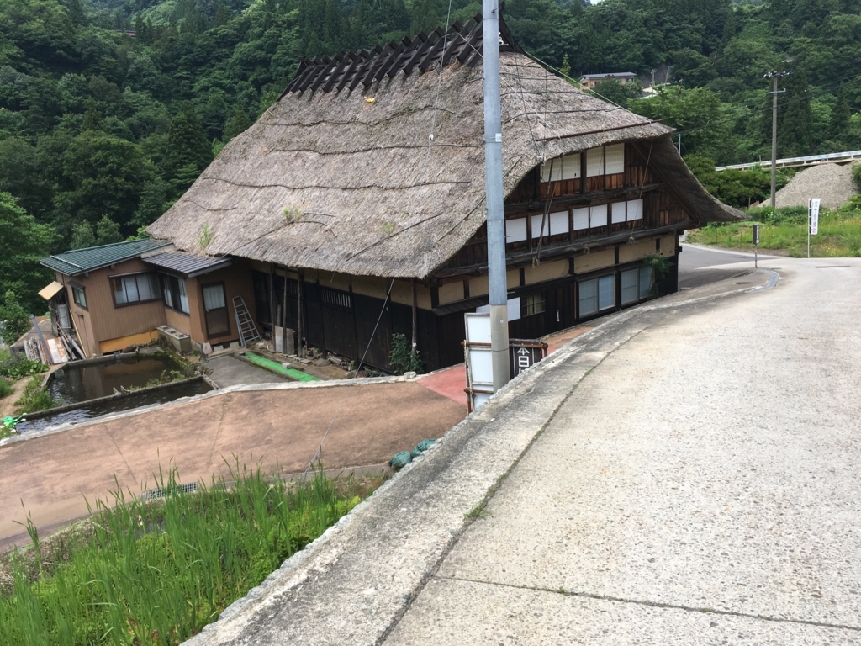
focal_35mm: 29
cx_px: 430
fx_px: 721
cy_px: 323
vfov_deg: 48.2
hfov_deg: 61.7
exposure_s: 1/1202
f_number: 2.2
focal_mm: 4.15
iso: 25
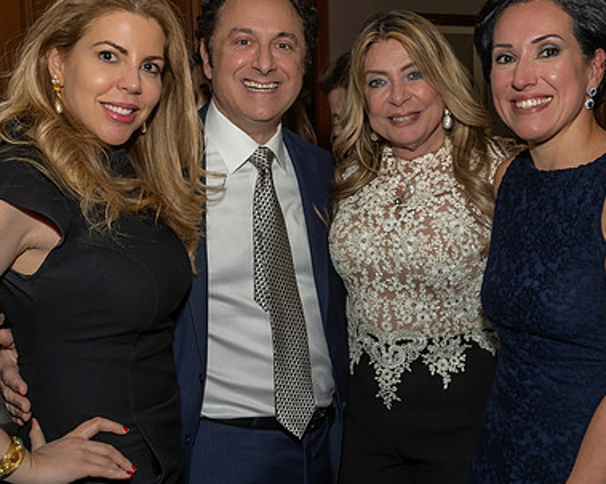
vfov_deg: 26.2
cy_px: 267
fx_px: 1040
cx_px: 341
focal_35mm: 58
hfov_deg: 32.4
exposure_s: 1/250
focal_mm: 22
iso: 640
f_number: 8
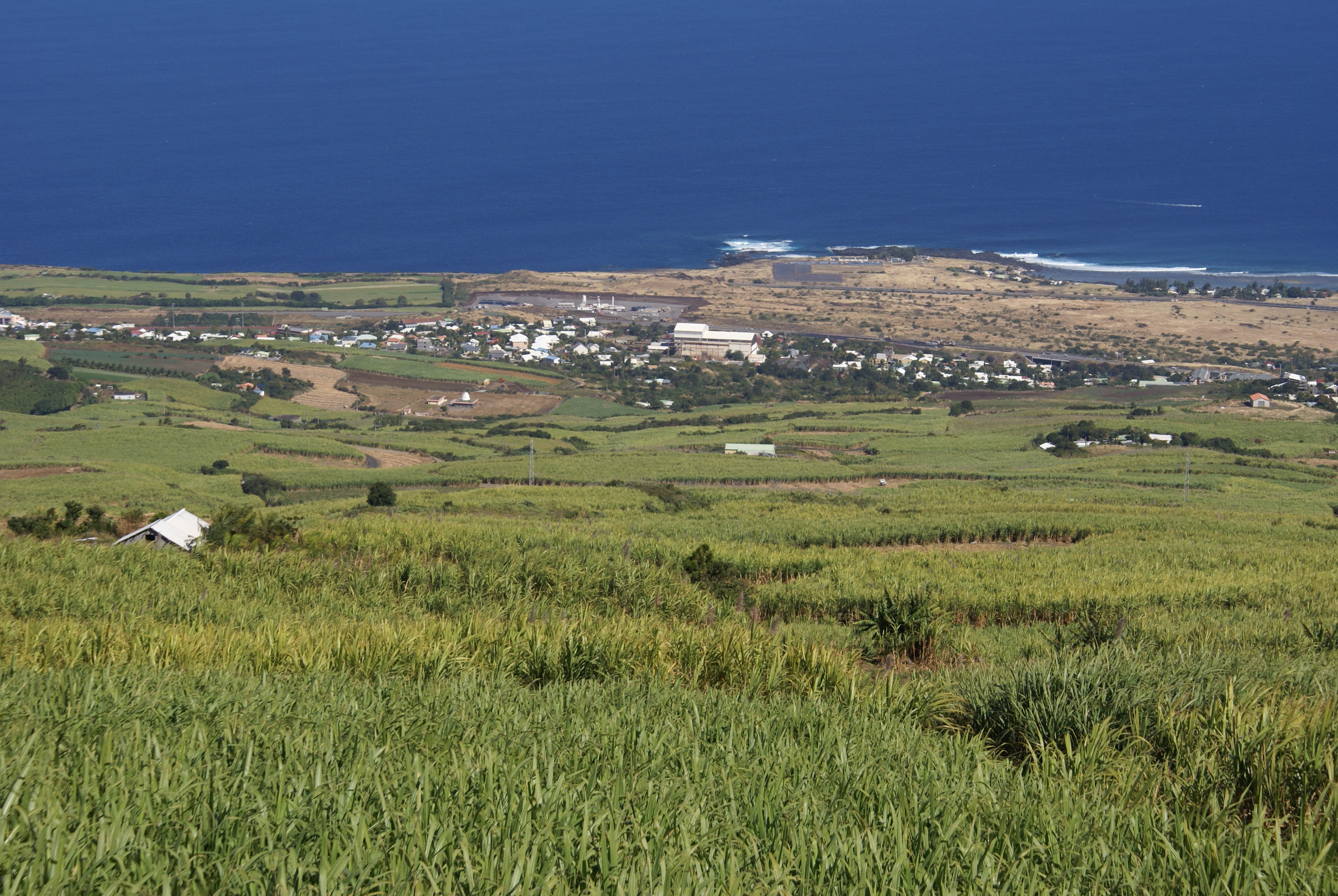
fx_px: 3907
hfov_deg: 19.4
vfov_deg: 13.1
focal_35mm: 105
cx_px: 669
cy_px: 448
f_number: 9
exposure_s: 1/250
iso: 100
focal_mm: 70
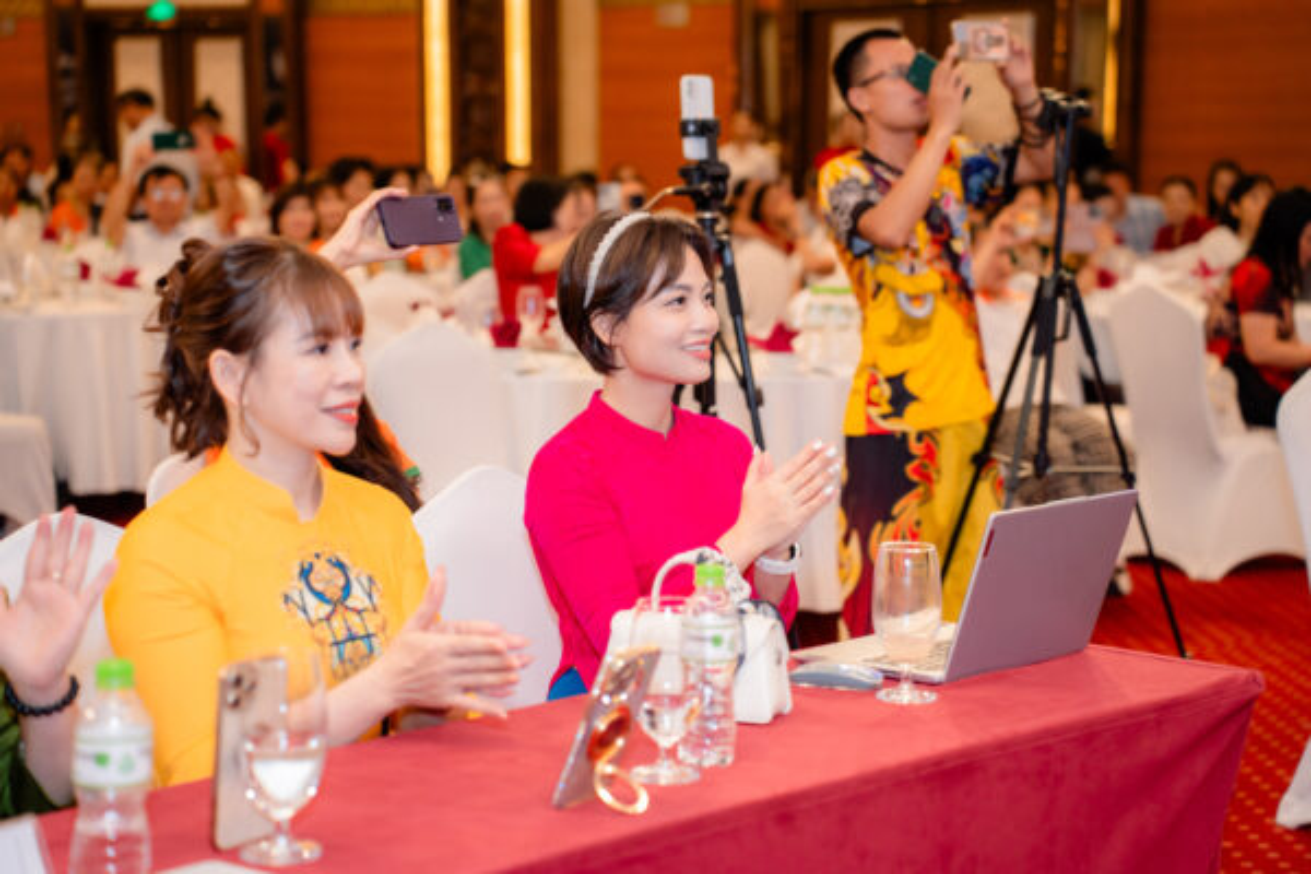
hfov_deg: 27.0
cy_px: 437
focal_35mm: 75
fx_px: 2731
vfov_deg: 18.2
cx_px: 656
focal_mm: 75
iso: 1000
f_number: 3.2
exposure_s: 1/160
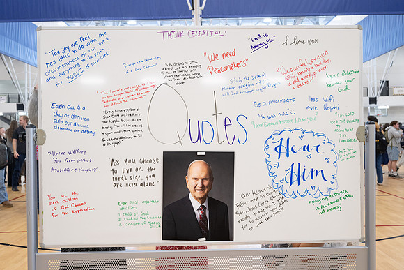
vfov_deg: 39.3
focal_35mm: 34
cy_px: 134
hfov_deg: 56.4
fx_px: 377
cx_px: 205
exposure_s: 1/80
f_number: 4
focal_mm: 30
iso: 1000
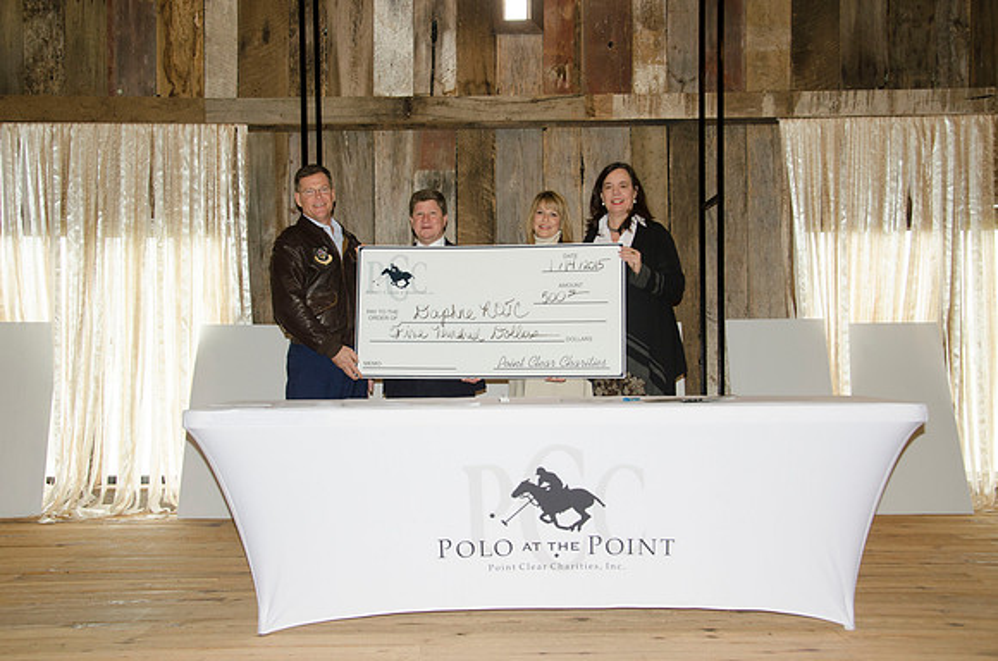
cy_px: 330
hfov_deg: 46.5
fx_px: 1162
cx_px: 499
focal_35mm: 42
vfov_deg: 31.7
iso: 400
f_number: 6.3
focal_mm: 28
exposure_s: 1/80
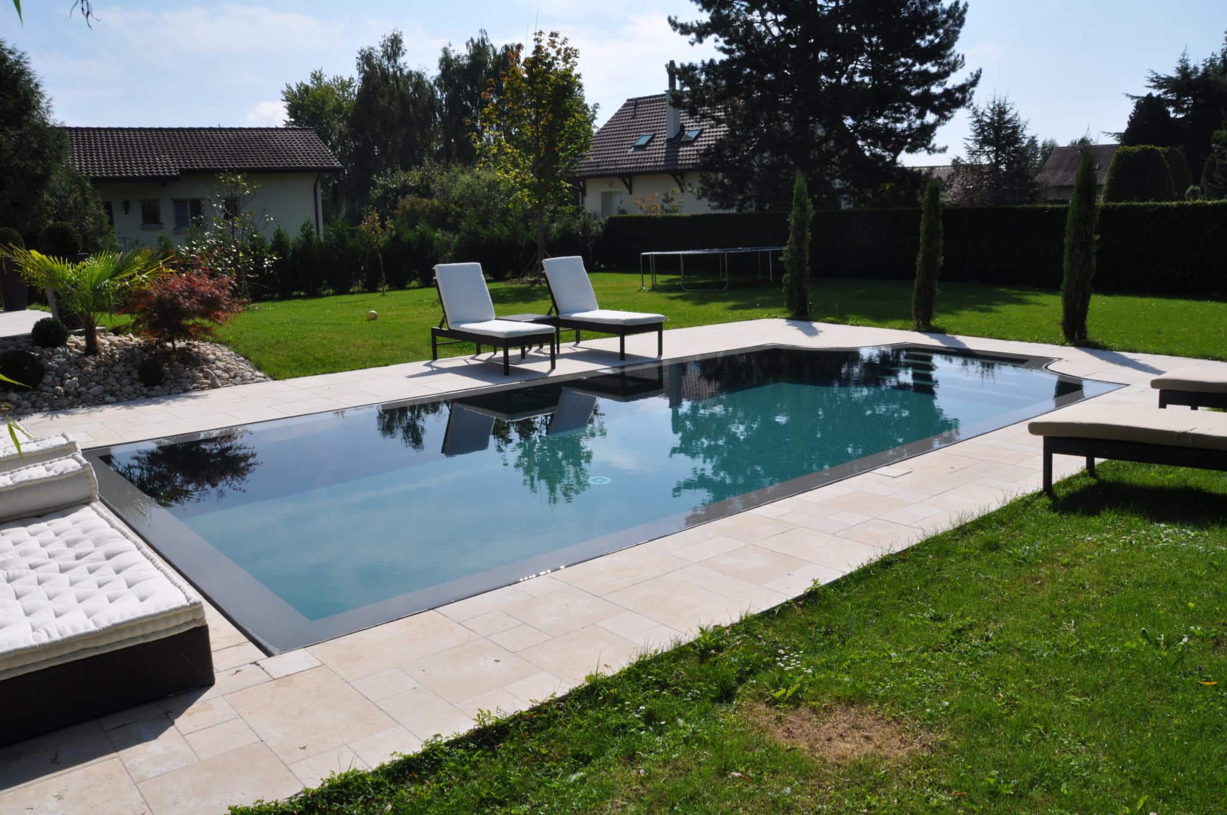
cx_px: 614
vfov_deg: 47.8
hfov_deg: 67.4
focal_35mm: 27
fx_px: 919
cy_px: 408
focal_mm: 18
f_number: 14
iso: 200
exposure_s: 1/200
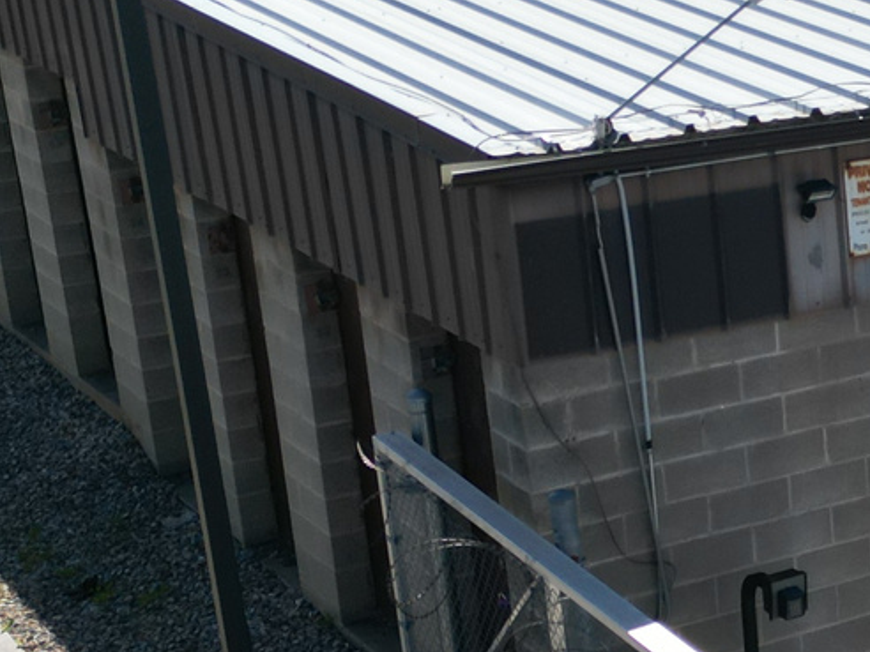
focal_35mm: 100
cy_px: 415
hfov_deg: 17.0
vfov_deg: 14.8
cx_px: 1443
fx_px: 2513
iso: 130
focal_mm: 6.72
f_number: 1.7
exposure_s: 1/4000
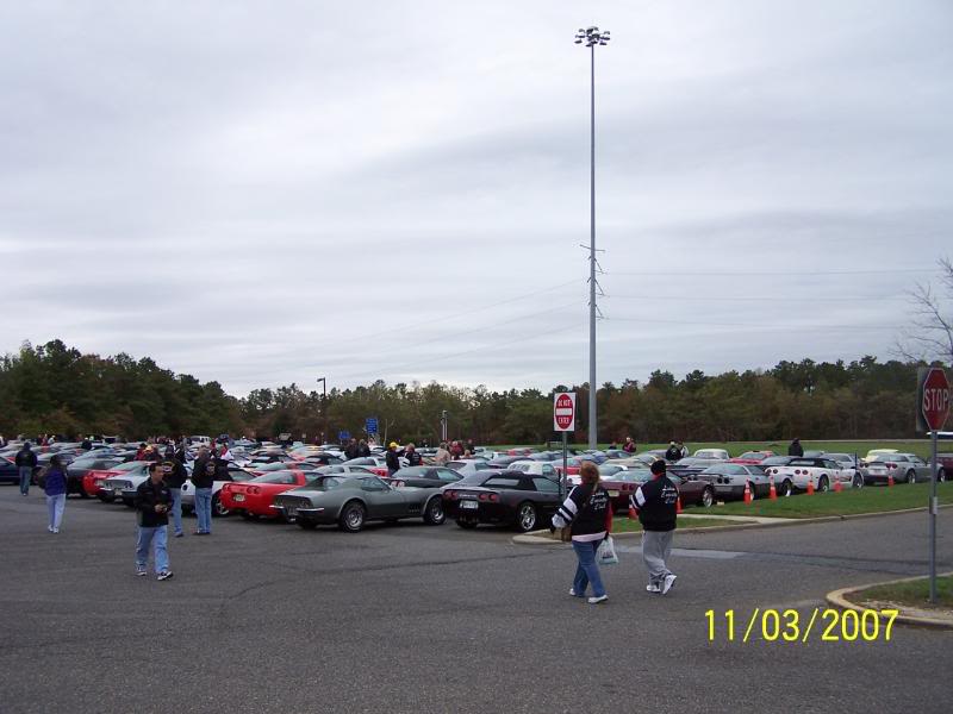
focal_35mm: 38
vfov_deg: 37.7
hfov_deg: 49.0
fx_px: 1046
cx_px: 476
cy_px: 357
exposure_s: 1/350
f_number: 2.8
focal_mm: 6.3
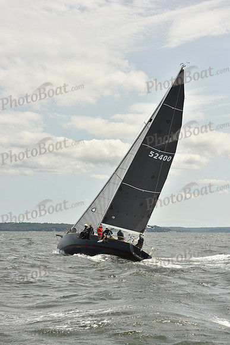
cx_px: 115
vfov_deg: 23.9
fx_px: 814
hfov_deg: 16.1
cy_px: 172
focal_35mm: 85
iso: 250
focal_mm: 85
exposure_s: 1/800
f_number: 10
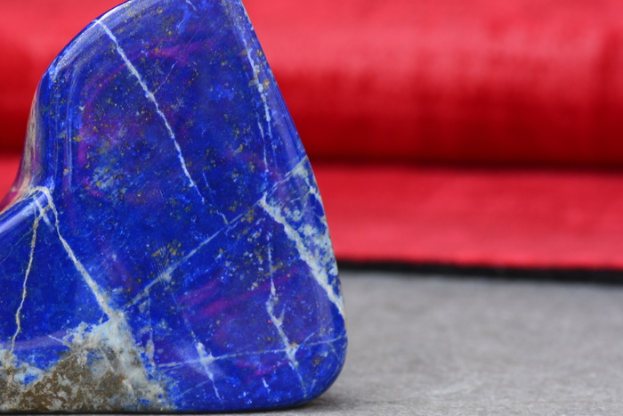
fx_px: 4376
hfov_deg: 8.1
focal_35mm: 253
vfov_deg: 5.4
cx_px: 135
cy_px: 203
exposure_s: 1/80
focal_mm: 105
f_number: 10
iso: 200
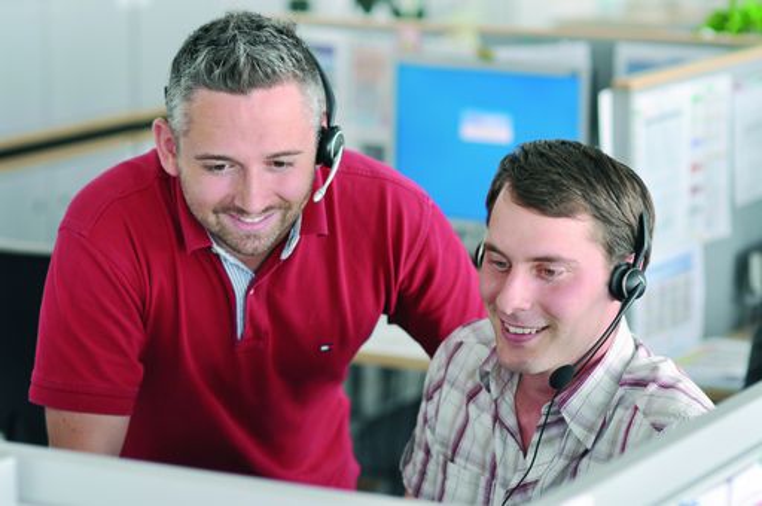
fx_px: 2695
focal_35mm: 128
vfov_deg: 10.7
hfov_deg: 16.1
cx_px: 381
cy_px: 253
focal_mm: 85
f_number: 3.2
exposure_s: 1/100
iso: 320
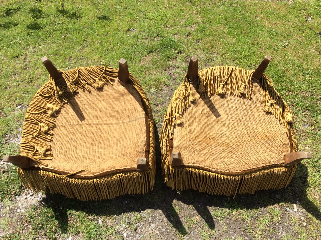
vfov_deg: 44.1
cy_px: 120
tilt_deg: -46.3
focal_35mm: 32
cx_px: 160
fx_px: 296
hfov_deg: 56.9
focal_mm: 3.3
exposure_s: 1/867
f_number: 2.4
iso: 32
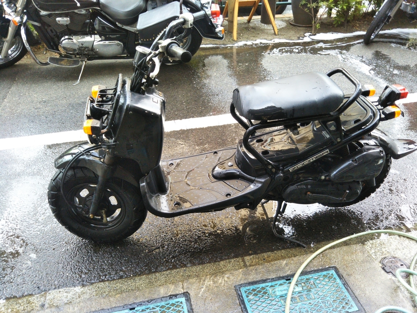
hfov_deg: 60.0
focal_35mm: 30
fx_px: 361
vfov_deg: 46.8
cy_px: 156
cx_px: 208
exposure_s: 1/93
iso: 78
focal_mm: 4
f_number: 2.2
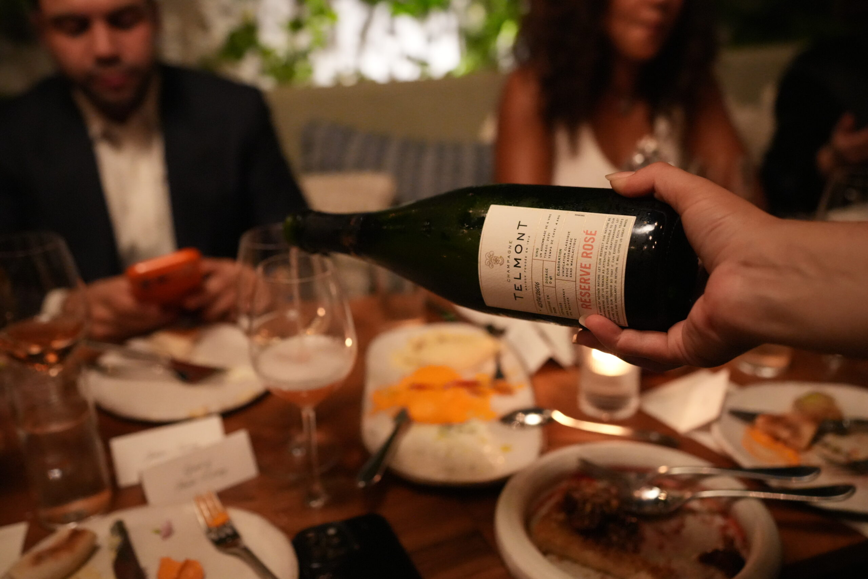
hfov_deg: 54.4
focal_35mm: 35
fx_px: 844
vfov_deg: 37.9
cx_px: 434
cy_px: 290
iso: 10000
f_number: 2.8
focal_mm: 35
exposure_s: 1/100
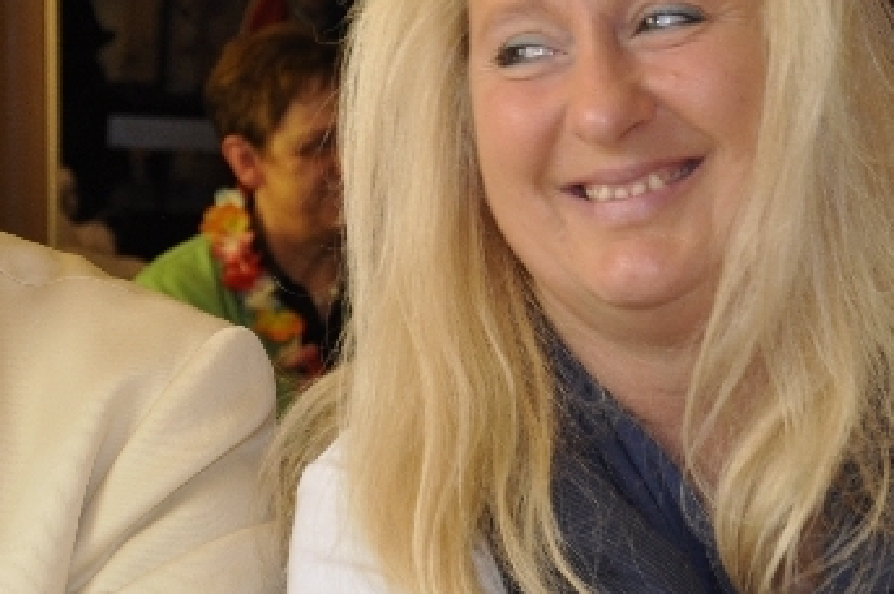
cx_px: 258
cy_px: 246
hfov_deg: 15.4
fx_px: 3300
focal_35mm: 133
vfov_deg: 10.3
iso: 400
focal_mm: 38
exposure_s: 1/100
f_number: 5
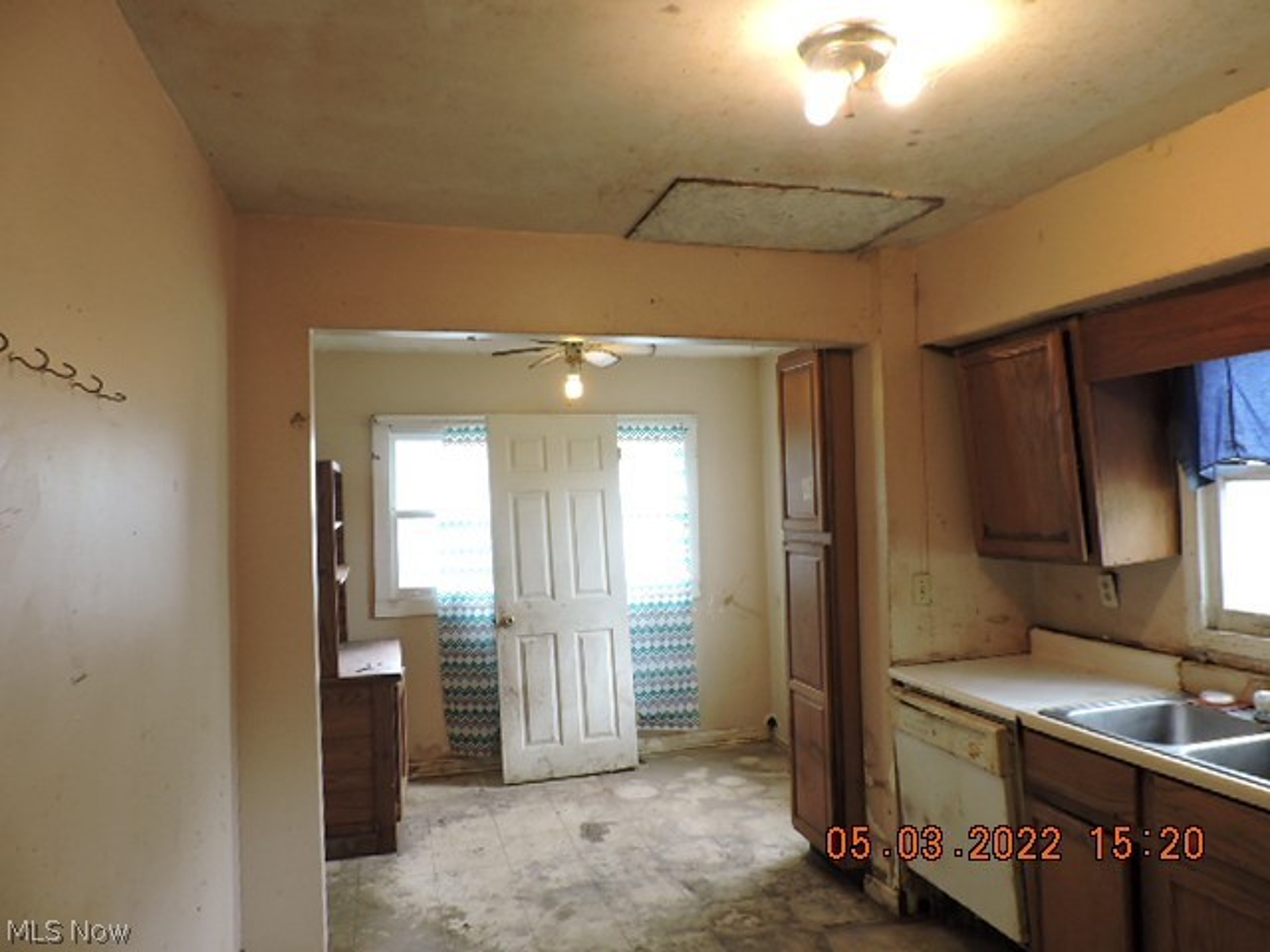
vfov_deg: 56.8
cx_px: 635
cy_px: 476
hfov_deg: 71.6
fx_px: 881
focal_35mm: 24
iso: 280
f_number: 3
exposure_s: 1/30
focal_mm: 4.3
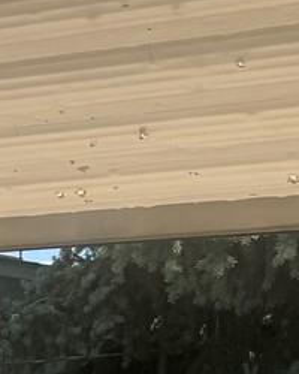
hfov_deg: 9.1
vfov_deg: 11.9
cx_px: -466
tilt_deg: +0.5
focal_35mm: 150
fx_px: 1659
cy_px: 663
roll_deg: +0.4
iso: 80
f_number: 1.78
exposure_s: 1/3413
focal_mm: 6.76
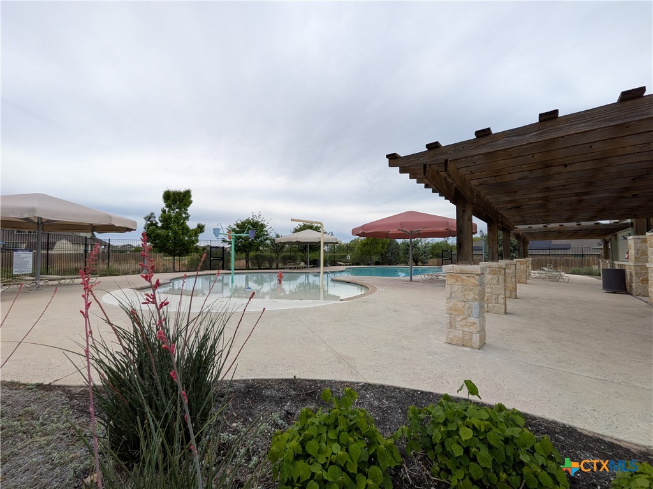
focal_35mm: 14
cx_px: 326
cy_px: 244
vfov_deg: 85.7
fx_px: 264
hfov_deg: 102.1
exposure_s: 1/1965
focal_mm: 1.85
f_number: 2.2
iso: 54
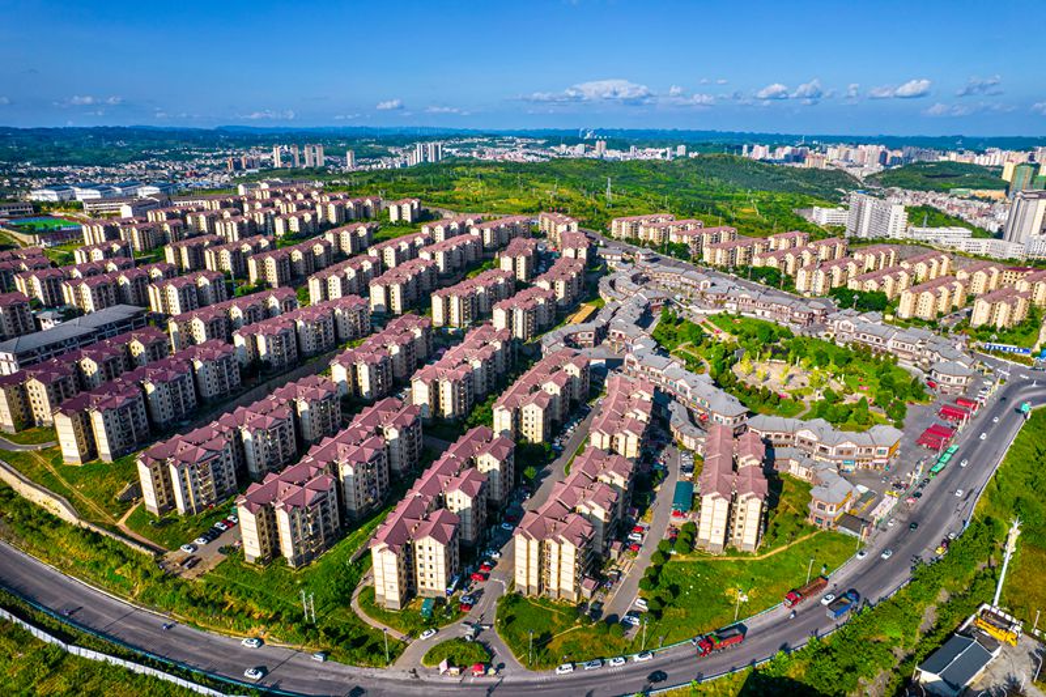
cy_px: 348
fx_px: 639
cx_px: 523
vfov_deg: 57.2
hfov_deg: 78.6
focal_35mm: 22
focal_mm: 8.38
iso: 100
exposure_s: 1/2000
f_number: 2.8
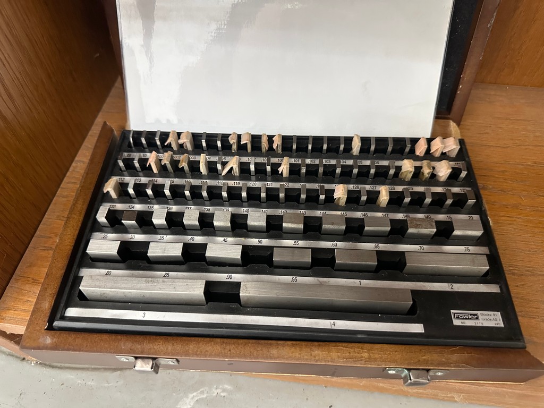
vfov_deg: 56.8
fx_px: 377
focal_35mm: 24
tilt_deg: -56.3
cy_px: 204
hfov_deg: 71.6
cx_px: 272
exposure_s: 1/54
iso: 640
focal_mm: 6.86
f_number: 1.78
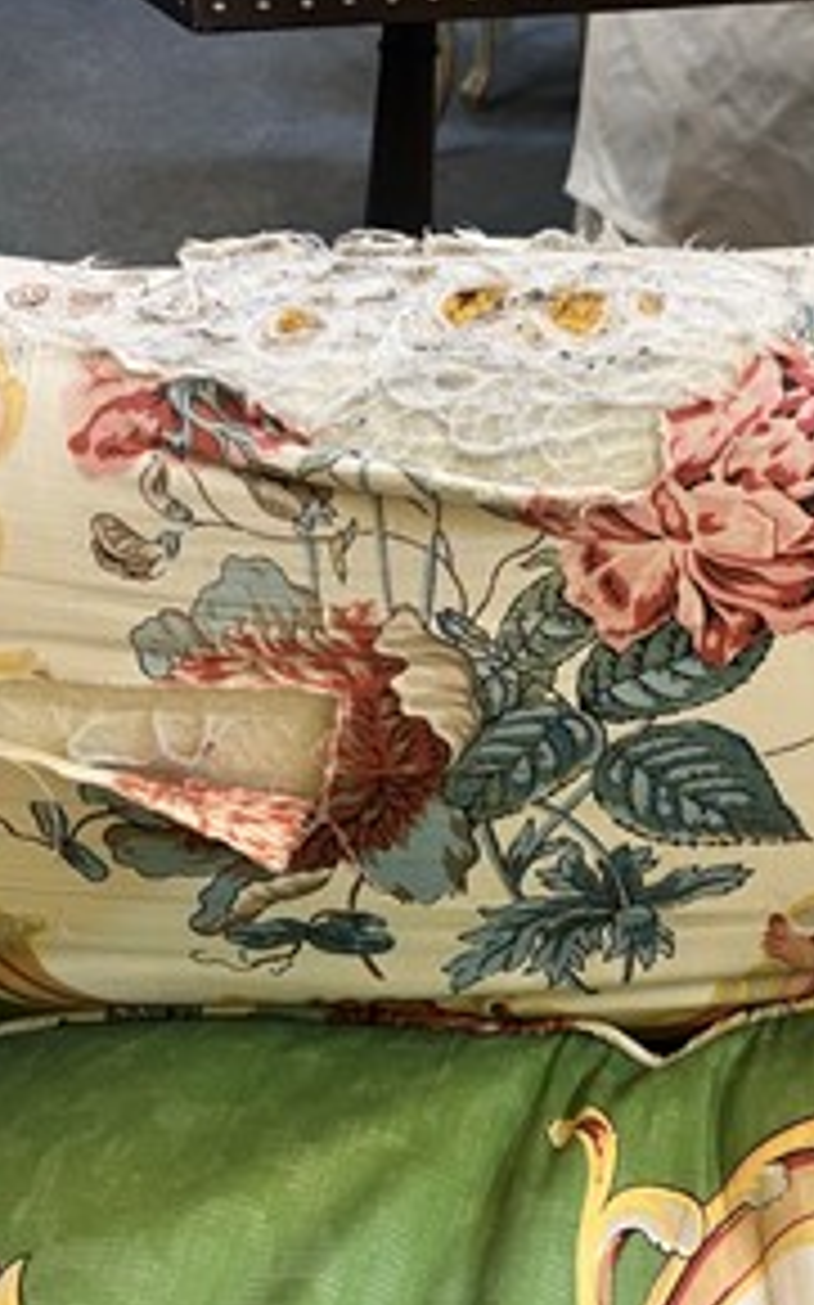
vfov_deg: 51.6
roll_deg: -5.5
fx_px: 1350
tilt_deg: -37.5
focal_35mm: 38
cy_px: 644
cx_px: 463
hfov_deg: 33.5
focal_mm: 5.1
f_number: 1.6
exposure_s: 1/50
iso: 160
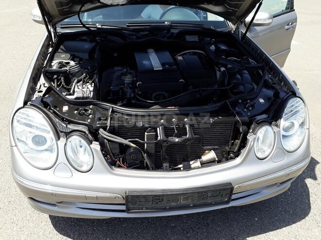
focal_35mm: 27
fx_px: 250
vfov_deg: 51.4
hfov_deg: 65.3
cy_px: 120
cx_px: 160
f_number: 1.9
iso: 40
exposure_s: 1/529
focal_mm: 3.6
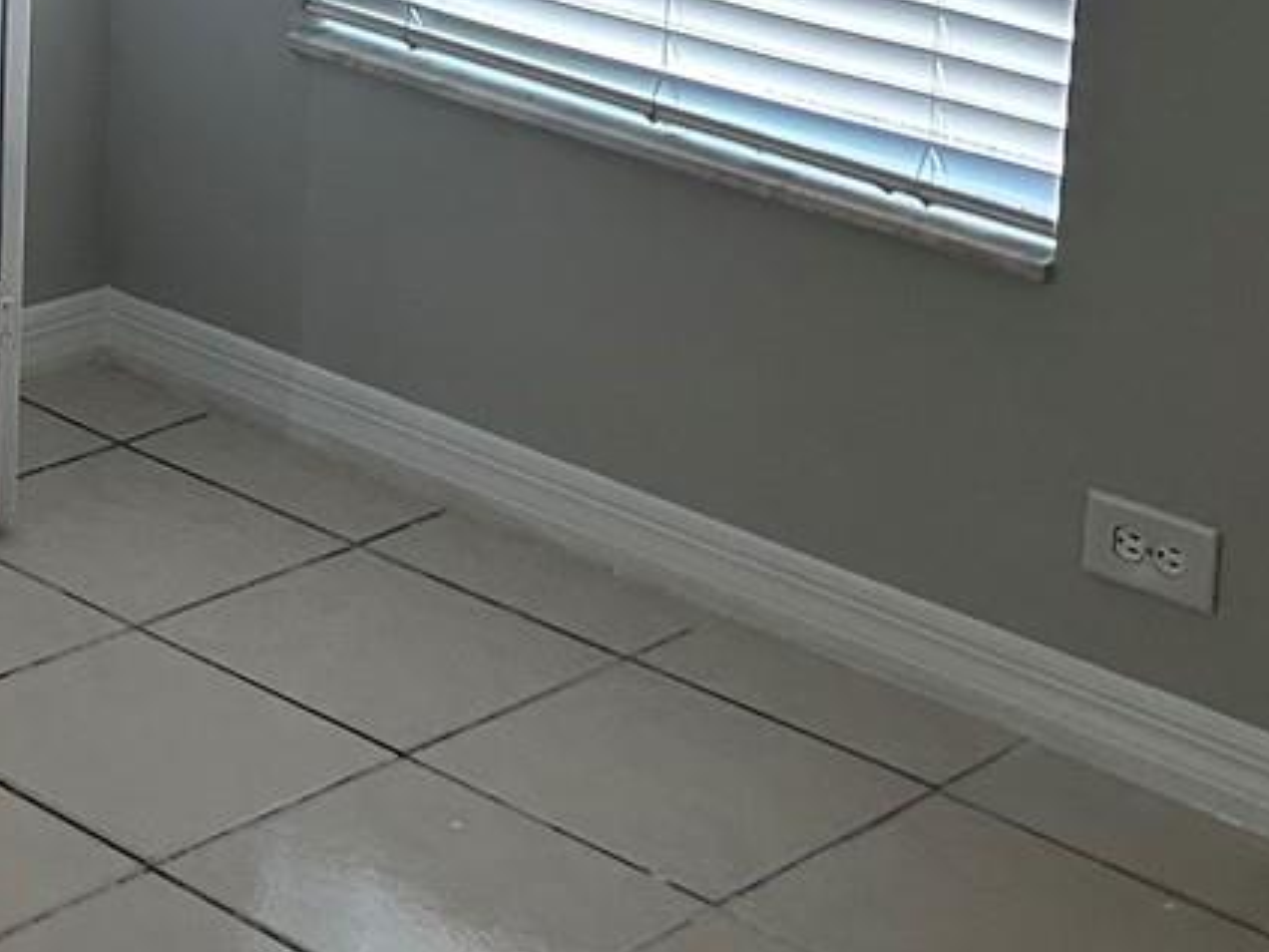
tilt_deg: -9.4
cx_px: -368
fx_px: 3593
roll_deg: -0.6
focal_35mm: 98
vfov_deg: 14.2
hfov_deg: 18.6
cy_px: -410
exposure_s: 1/60
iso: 200
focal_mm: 5.7
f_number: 1.5
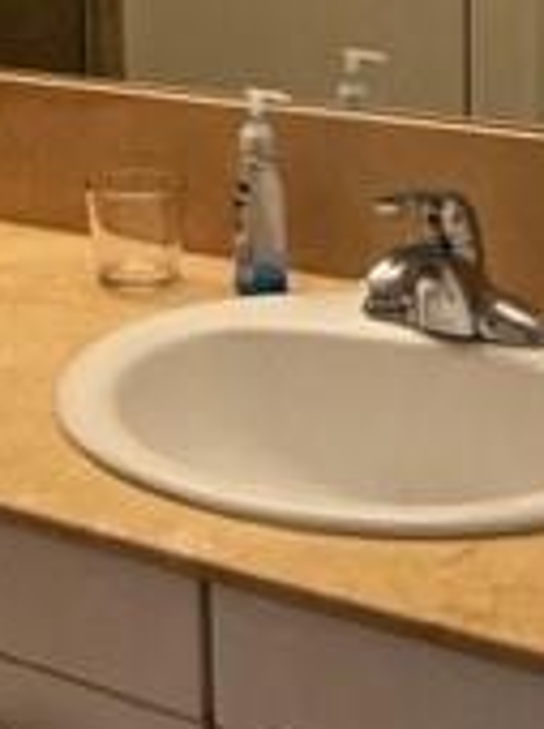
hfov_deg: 14.3
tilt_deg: -7.9
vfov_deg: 19.5
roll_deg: +3.2
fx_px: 2059
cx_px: -223
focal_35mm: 98
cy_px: 0
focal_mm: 5.7
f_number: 1.5
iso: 100
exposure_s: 1/120
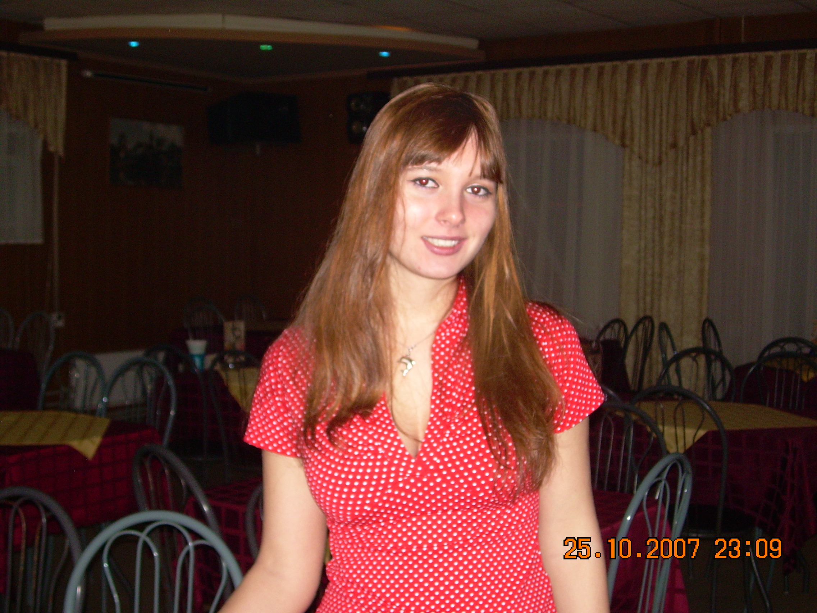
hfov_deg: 38.2
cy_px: 306
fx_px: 1180
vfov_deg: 29.1
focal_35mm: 50
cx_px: 408
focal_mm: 8.3
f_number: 3.1
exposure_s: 1/60
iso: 168
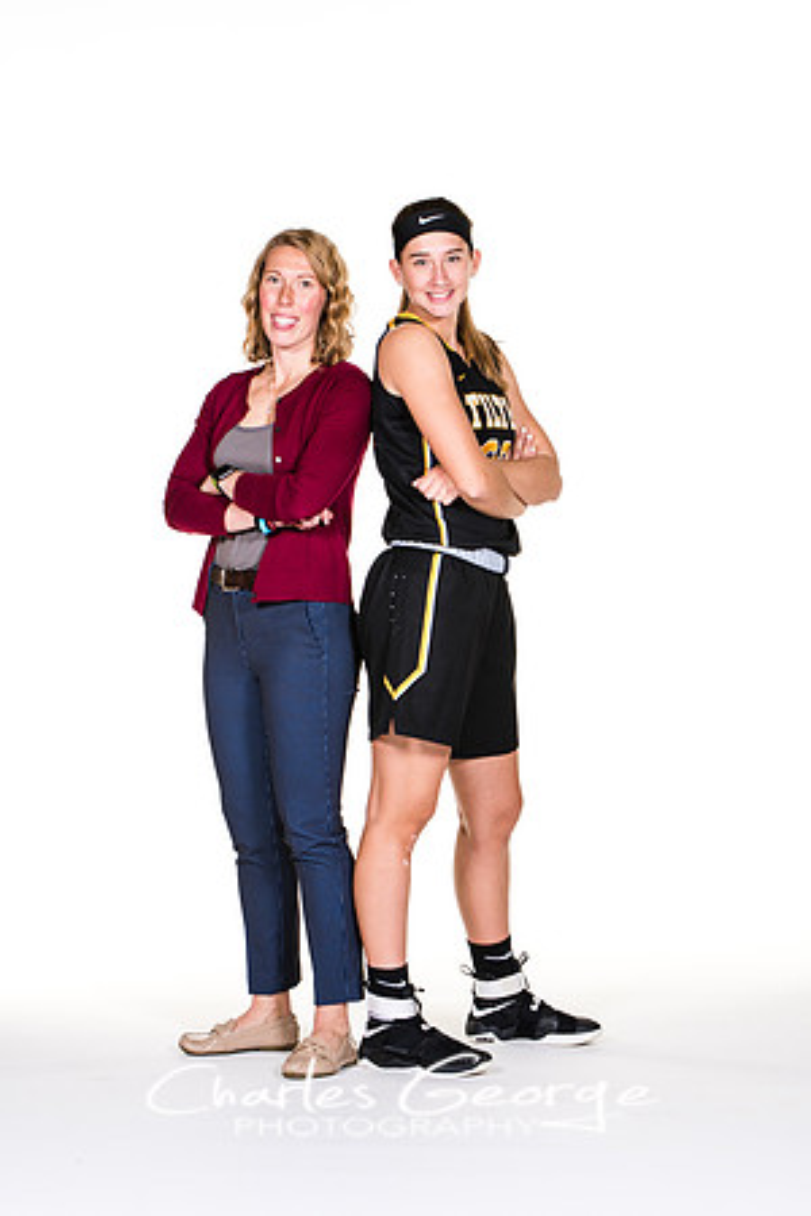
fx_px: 4359
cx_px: 406
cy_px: 608
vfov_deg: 15.9
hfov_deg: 10.6
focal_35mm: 129
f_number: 6.3
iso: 200
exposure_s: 1/160
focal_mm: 86
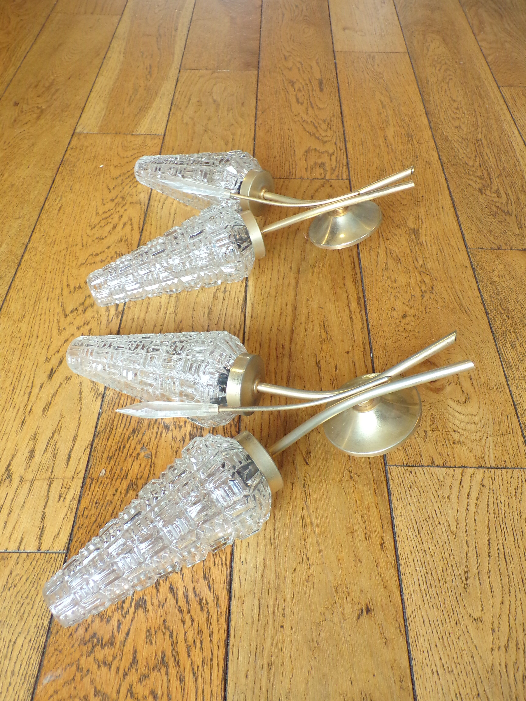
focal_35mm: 32
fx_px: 648
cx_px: 263
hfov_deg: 44.2
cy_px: 350
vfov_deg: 56.8
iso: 308
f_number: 3.2
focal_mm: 5.8
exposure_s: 1/17
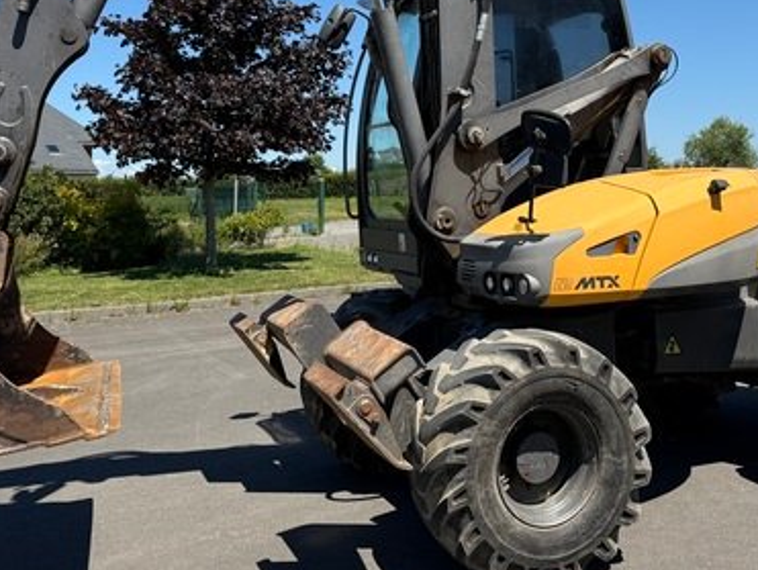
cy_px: 106
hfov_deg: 44.5
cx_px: 462
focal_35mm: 42
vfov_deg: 33.3
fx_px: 921
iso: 80
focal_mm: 6.76
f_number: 1.78
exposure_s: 1/4167
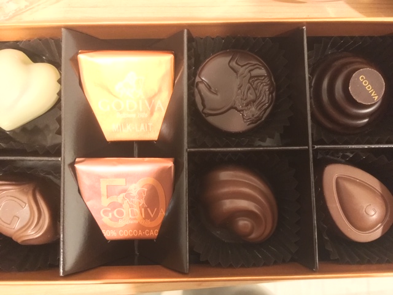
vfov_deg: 48.2
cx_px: 196
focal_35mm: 29
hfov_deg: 61.7
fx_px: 329
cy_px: 148
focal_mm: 4.15
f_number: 2.2
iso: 800
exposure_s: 1/15
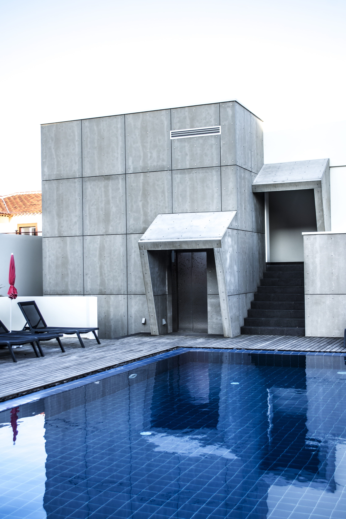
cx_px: 173
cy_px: 260
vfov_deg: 43.6
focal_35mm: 45
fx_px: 649
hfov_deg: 29.9
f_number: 4.5
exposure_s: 1/125
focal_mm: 30
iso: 100
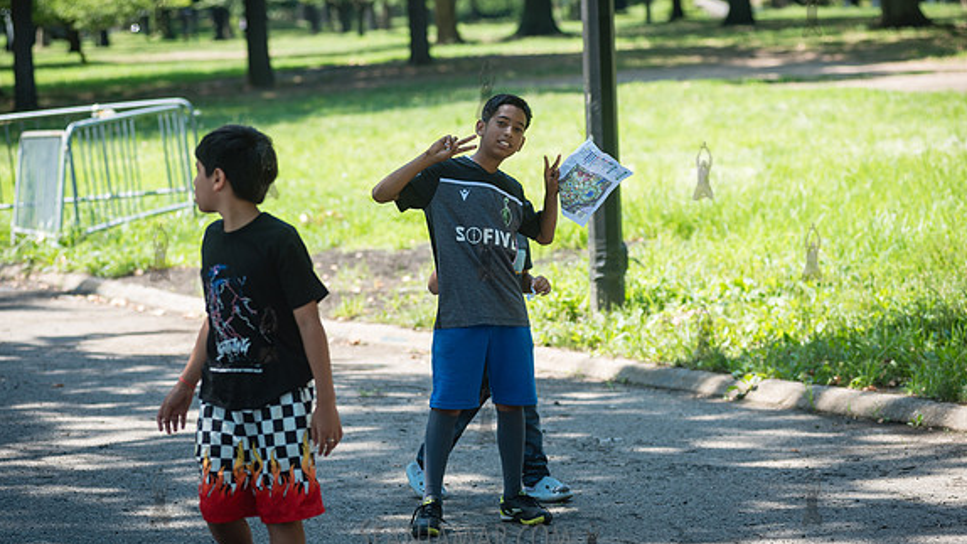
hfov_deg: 16.9
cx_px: 485
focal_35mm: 127
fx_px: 3257
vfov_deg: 9.6
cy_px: 252
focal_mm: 120
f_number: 4
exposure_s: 1/400
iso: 200
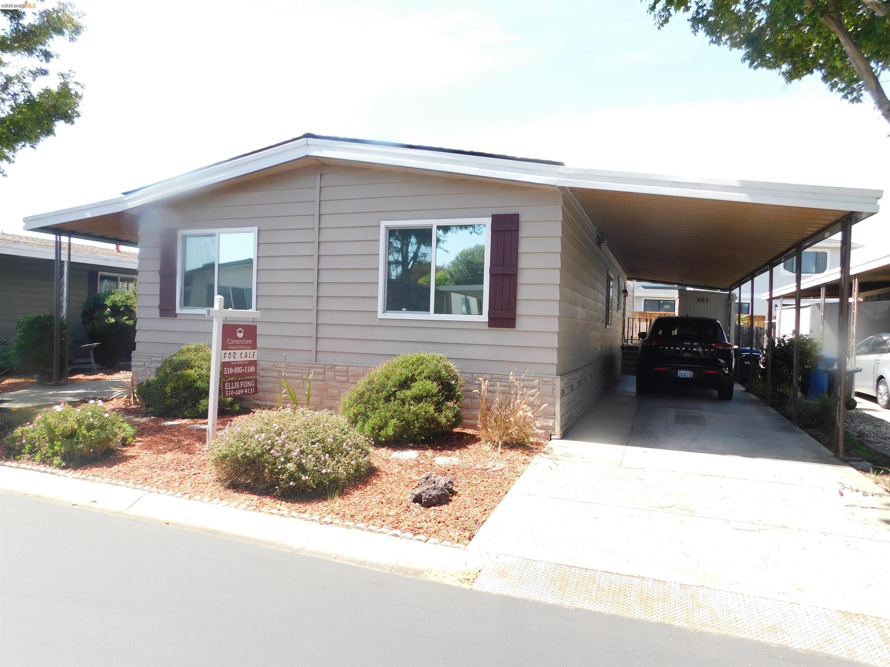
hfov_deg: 73.9
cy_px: 334
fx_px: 591
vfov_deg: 58.9
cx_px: 445
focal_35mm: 23
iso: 125
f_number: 3
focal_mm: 4
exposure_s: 1/500
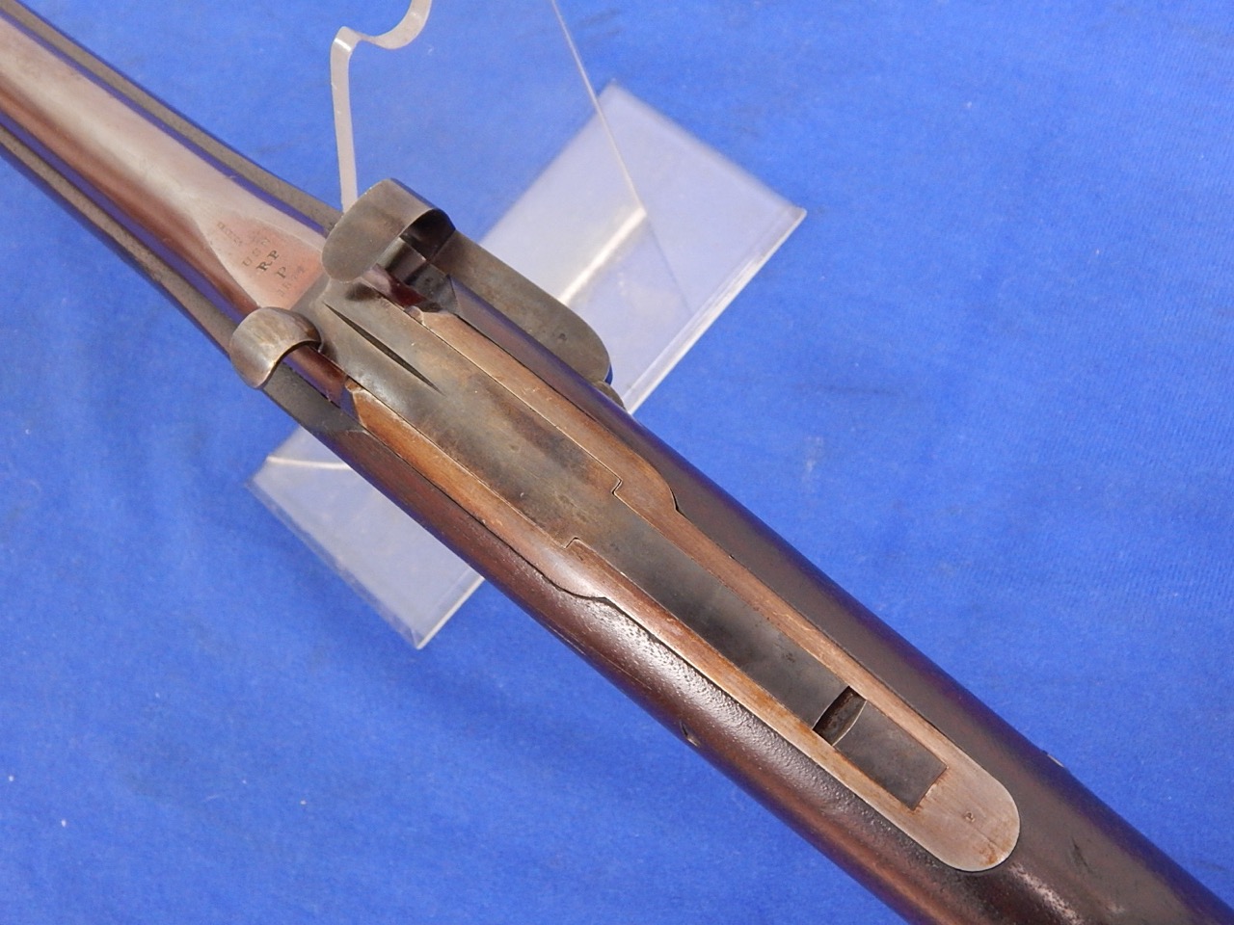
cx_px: 617
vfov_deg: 37.7
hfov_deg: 49.0
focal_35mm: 38
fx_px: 1355
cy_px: 462
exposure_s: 1/8
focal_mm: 6.8
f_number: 3.4
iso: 400
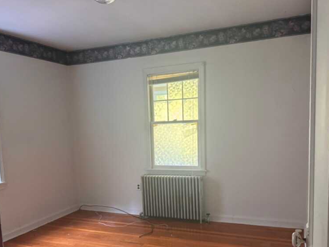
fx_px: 314
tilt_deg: -7.4
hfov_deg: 55.3
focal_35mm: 33
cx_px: 151
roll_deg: +2.7
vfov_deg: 42.5
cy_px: 162
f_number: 1.78
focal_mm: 6.76
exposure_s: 1/60
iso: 640
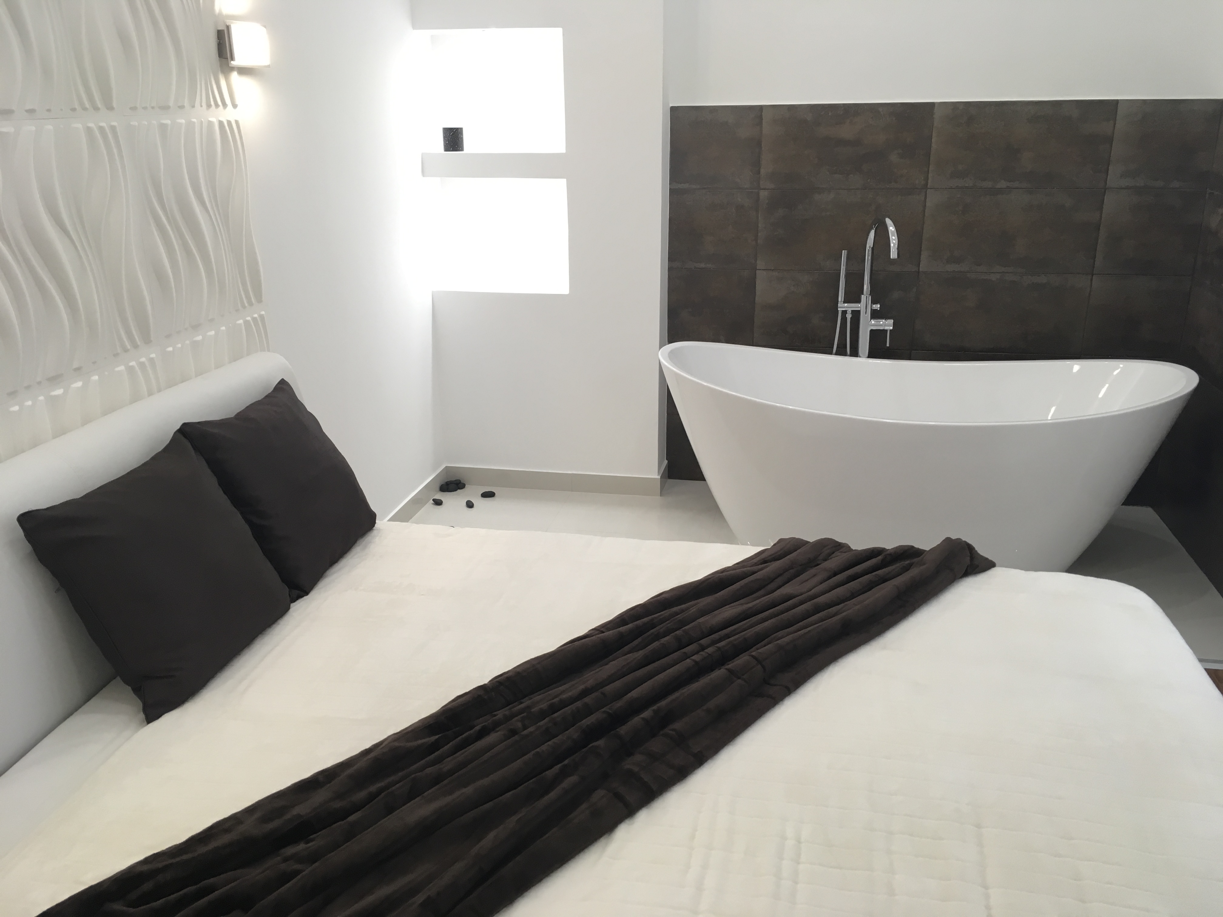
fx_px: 1025
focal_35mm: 29
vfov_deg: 48.2
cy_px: 458
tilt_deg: -19.5
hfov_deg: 61.7
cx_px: 612
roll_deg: +1.7
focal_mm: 4.15
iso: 64
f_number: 2.2
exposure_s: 1/33
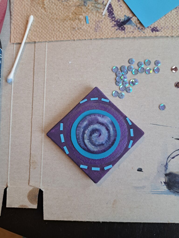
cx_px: 90
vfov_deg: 71.6
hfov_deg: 56.8
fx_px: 165
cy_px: 119
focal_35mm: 24
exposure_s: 1/50
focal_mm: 5.23
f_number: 1.8
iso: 80
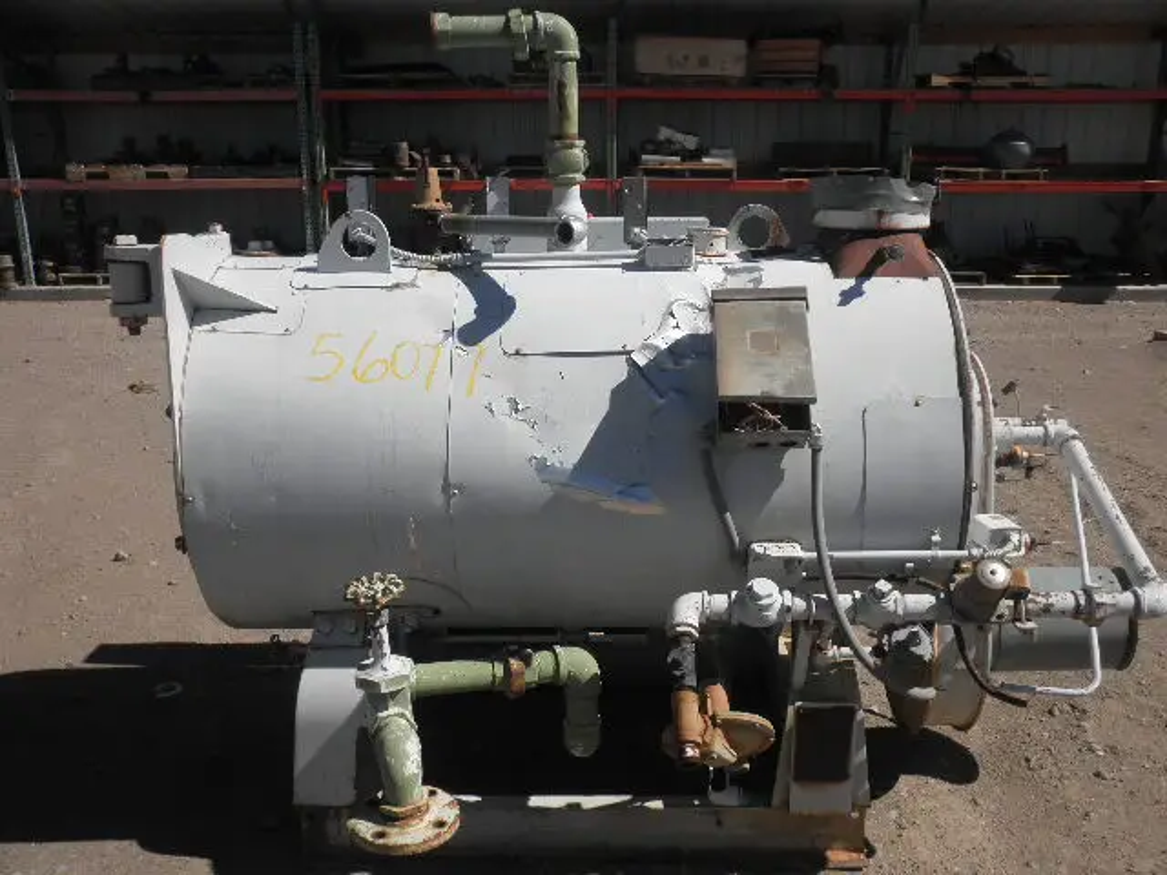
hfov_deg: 52.6
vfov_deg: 40.7
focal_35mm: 35
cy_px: 438
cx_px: 584
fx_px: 1180
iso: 64
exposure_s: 1/200
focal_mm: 6.1
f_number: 9.1
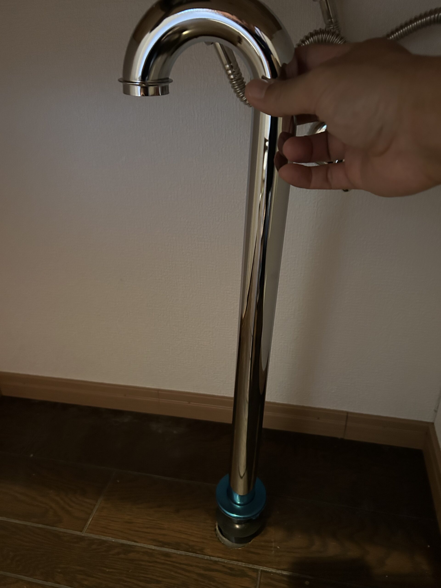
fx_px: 442
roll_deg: +1.9
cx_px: 220
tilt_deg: -28.8
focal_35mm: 26
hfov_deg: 53.1
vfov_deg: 67.3
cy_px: 294
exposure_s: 1/25
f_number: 1.5
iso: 800
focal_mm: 5.7
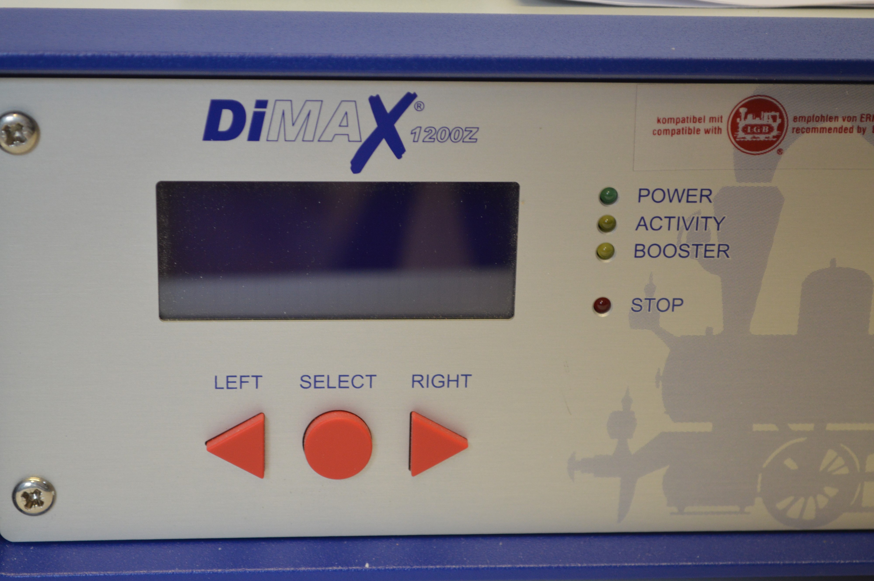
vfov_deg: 18.9
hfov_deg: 28.1
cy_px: 290
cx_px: 437
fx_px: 1747
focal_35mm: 72
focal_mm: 48
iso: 800
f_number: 5.6
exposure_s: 1/60
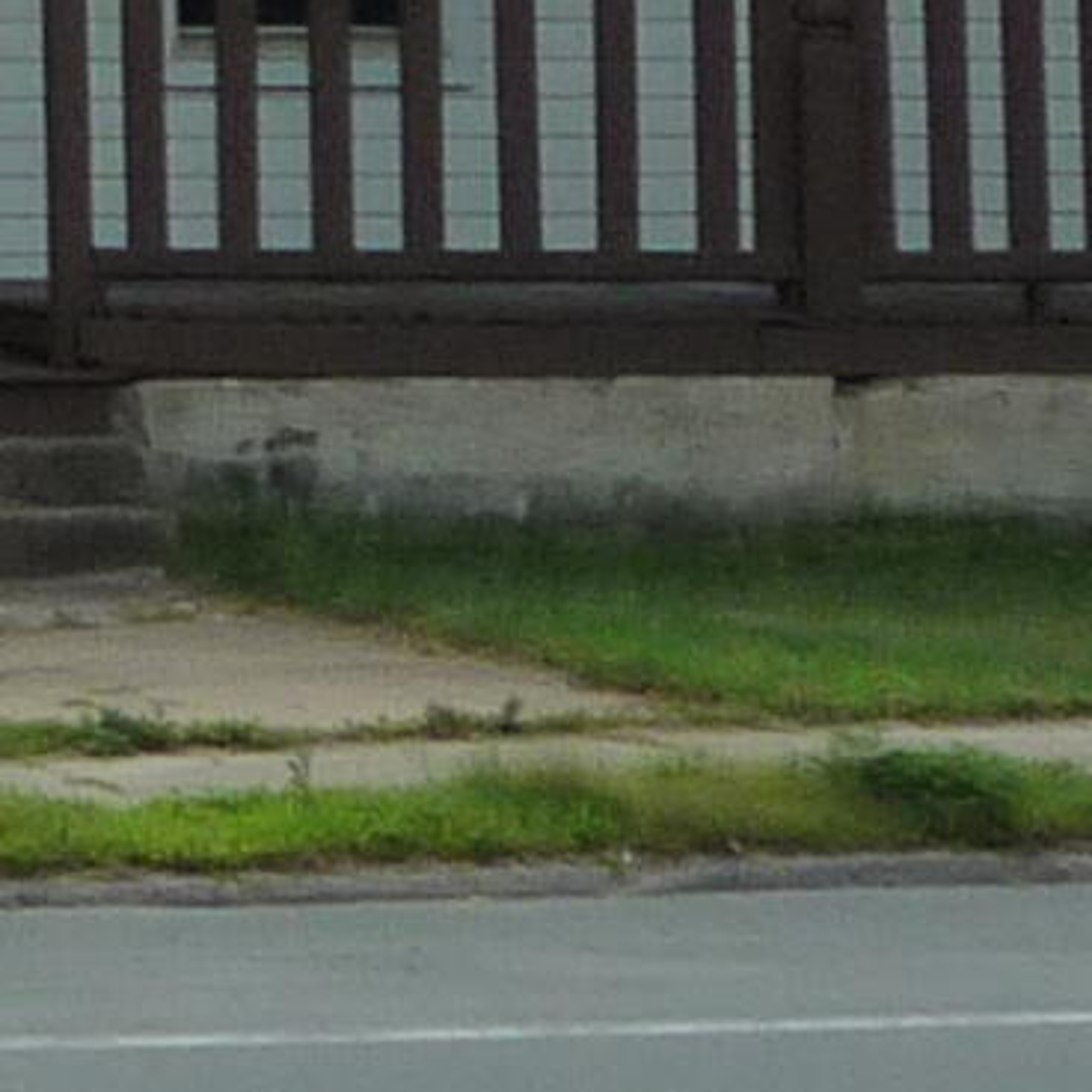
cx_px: -1958
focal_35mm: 216
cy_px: -795
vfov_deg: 7.9
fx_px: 7709
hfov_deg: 7.3
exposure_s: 1/800
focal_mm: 5.3
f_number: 5
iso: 160
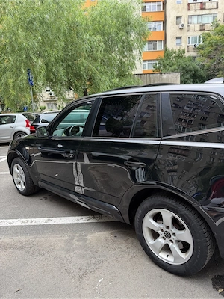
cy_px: 150
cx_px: 112
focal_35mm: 24
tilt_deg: -9.1
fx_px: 207
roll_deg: +1.9
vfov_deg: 71.6
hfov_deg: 56.8
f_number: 1.78
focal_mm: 6.76
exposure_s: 1/111
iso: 200
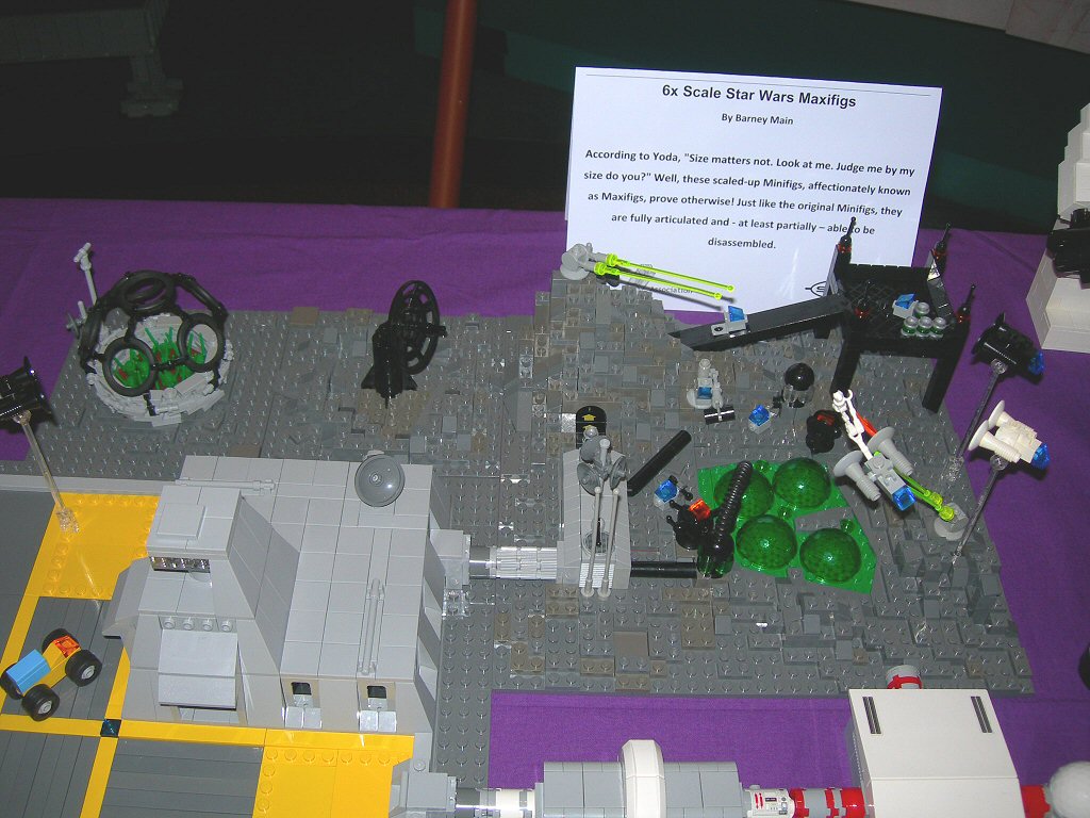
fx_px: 1197
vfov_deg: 37.7
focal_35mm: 38
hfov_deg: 49.0
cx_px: 545
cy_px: 409
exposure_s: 1/60.1
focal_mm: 7.8
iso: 50
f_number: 2.8
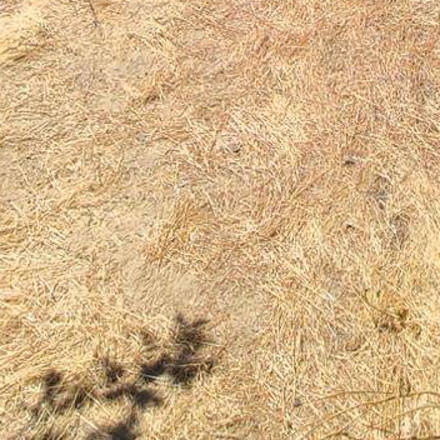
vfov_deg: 22.3
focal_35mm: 49
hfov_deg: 32.9
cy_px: -336
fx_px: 705
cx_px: 397
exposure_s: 1/1709
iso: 50
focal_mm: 2.2
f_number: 2.2
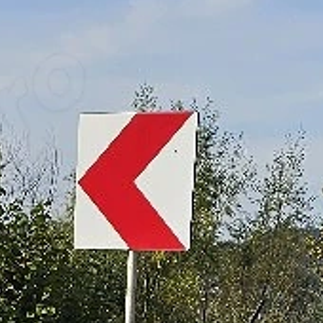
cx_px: 8
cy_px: 772
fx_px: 1679
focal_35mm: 159
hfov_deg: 10.9
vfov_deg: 9.7
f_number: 1.7
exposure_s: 1/625
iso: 10
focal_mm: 6.3
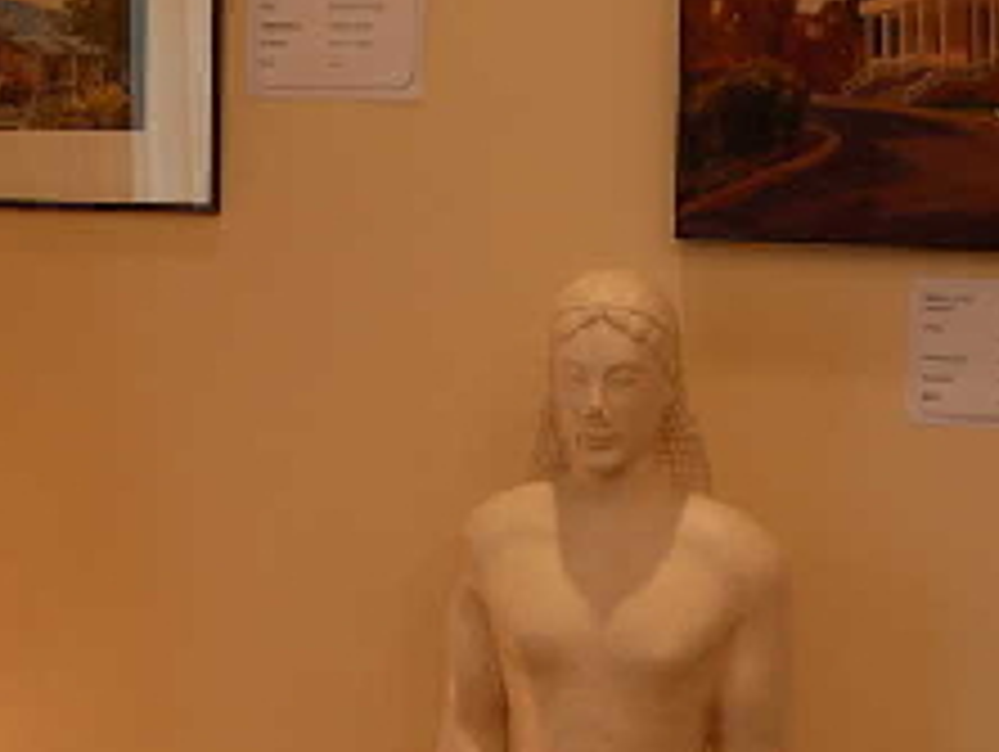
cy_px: 567
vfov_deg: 17.9
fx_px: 2369
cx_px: 225
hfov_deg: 23.5
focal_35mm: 82
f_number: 2.9
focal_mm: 6.3
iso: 79
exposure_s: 1/4.8
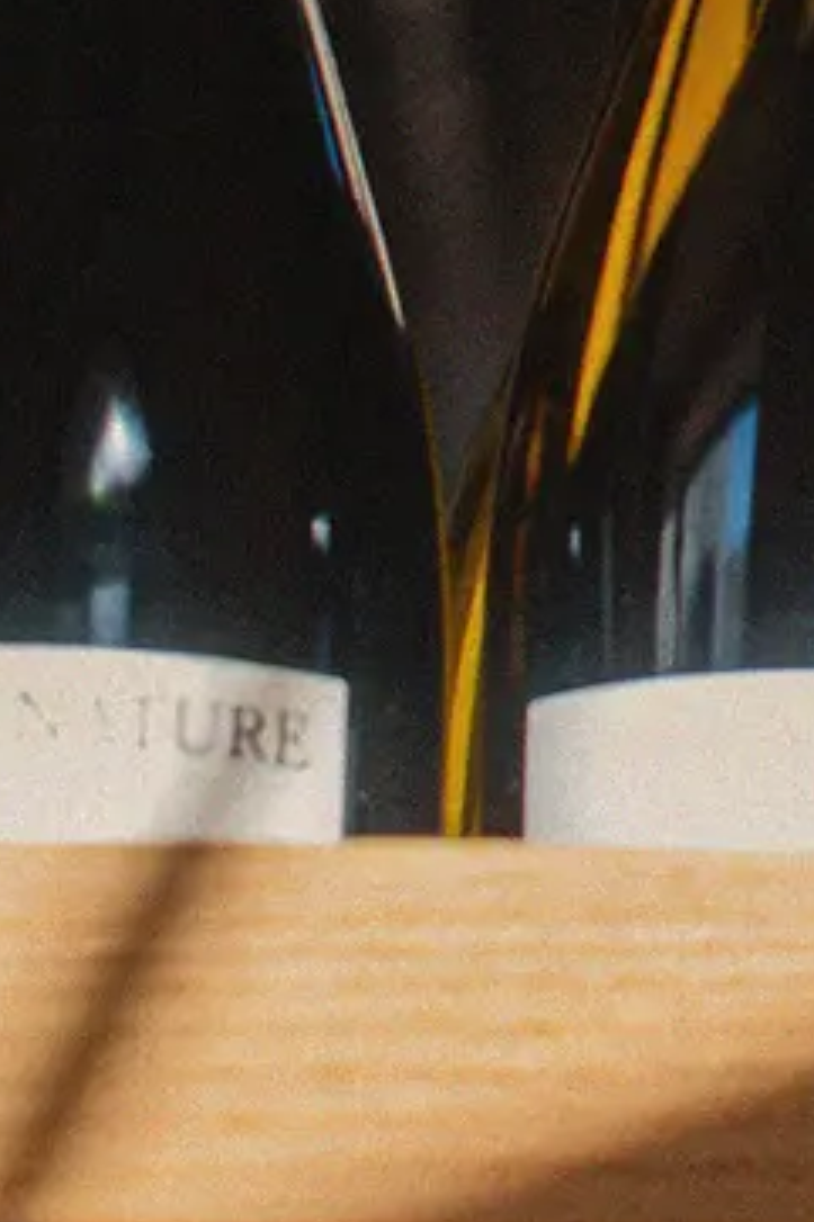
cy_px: -1367
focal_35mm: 249
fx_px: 8453
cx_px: 1878
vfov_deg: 7.8
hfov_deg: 5.4
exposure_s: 1/250
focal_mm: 50
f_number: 4
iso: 200
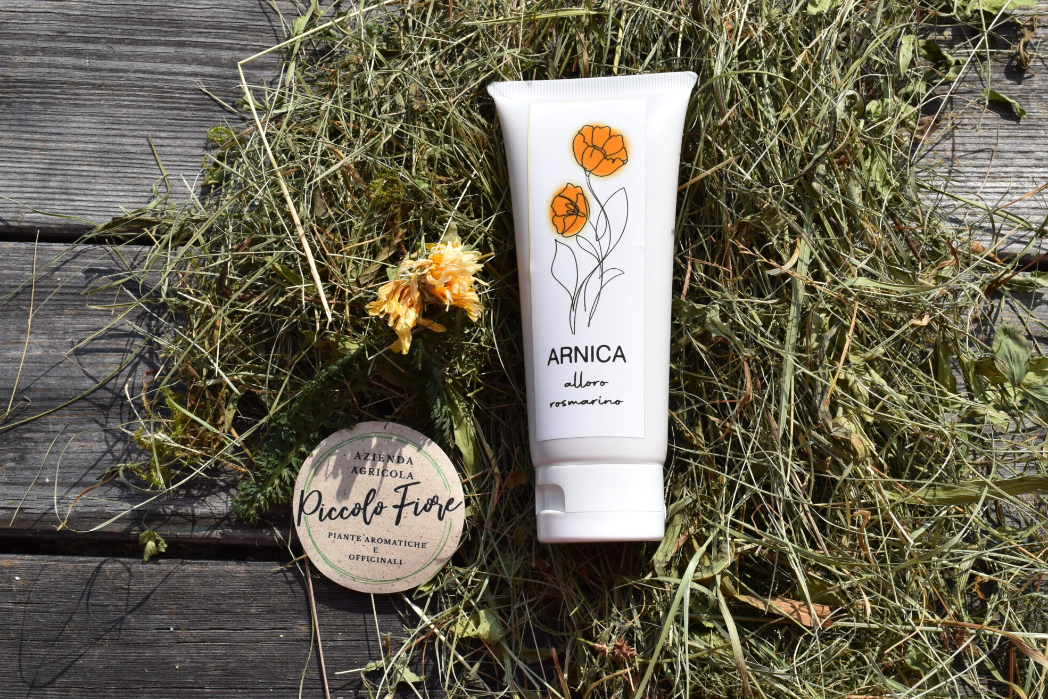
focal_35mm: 53
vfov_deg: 25.7
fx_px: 1533
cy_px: 320
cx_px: 610
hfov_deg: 37.7
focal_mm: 27
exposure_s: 1/500
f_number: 11
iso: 200
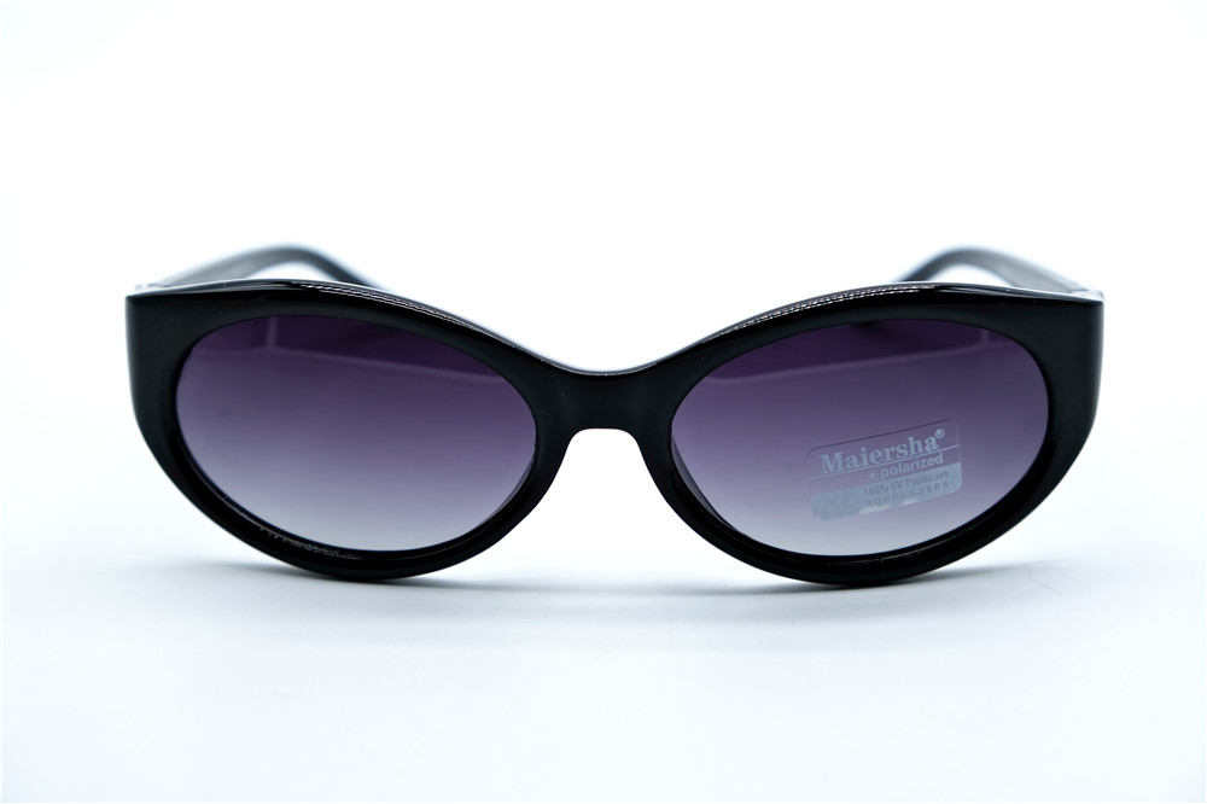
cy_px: 402
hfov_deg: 29.3
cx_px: 604
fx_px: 2313
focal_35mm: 69
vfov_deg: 19.7
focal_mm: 46.3
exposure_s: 1/160
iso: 160
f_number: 5.6
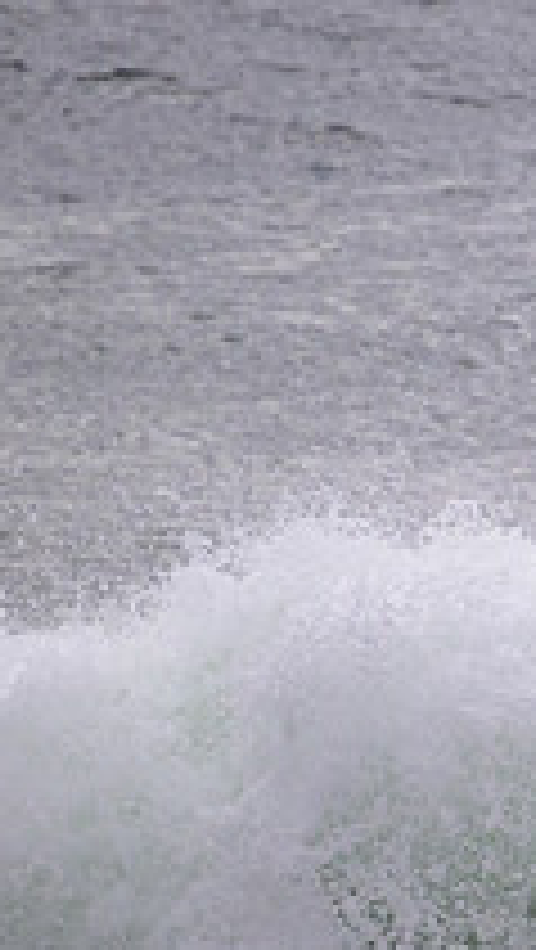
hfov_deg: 0.5
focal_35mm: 2304
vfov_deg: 0.9
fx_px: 58099
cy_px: 403
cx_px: 1297
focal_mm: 800
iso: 1100
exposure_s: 1/2000
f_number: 11
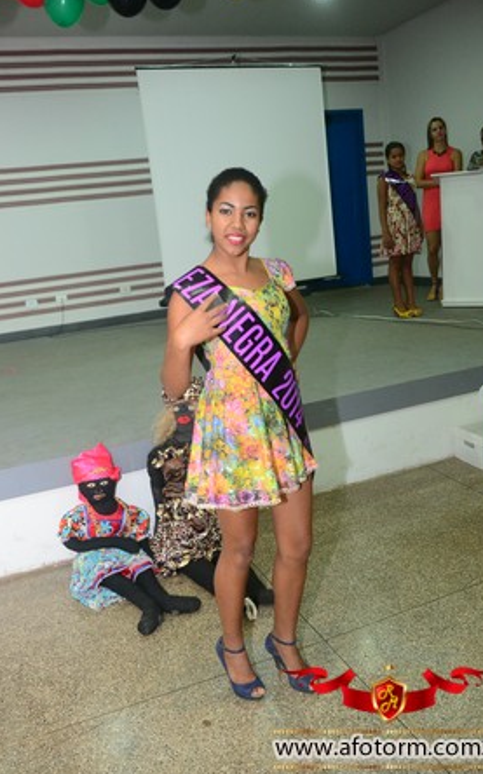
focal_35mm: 31
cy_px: 385
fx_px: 654
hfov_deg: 40.5
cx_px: 258
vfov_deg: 61.3
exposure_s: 1/160
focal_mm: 20
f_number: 3.5
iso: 1600
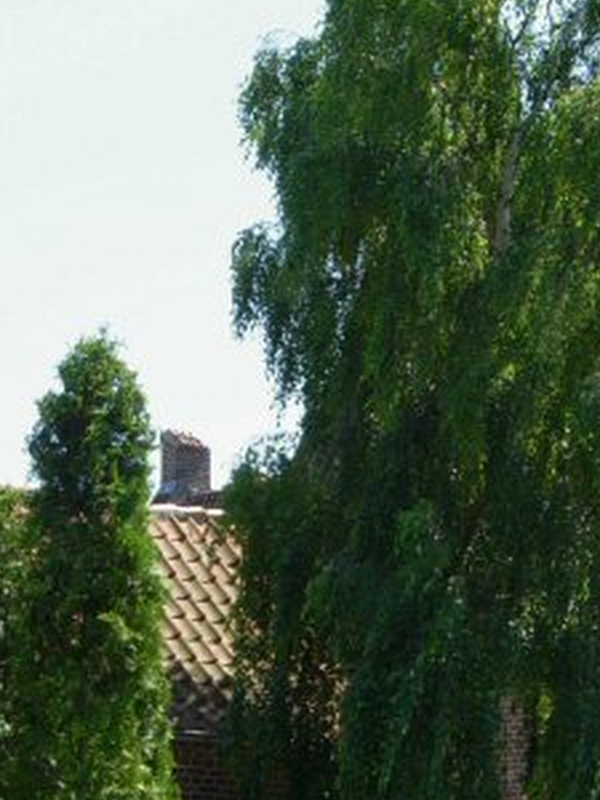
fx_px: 2496
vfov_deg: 18.2
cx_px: 453
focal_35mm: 108
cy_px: 359
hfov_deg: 13.7
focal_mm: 7.5
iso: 50
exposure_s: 1/176
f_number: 4.8
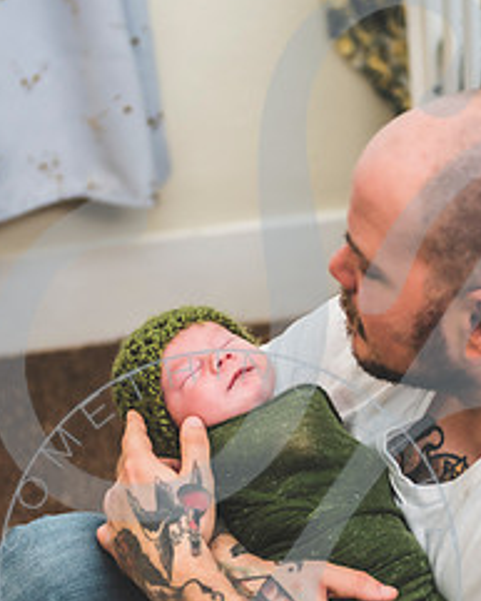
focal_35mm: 105
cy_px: 392
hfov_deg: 14.6
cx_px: 341
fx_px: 1867
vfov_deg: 18.2
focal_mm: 60
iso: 640
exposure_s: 1/160
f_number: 2.8
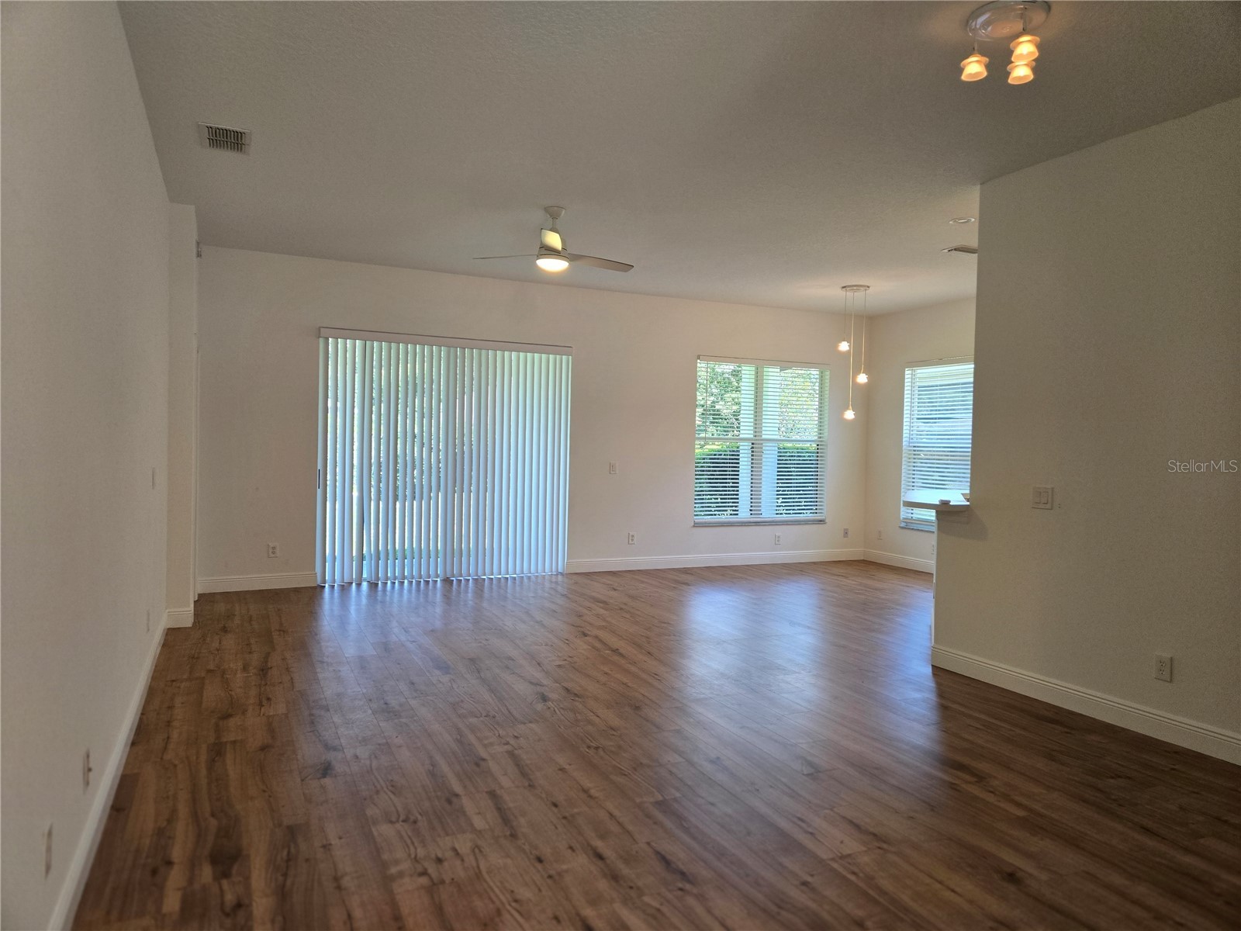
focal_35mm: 23
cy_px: 466
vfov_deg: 58.9
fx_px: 825
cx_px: 620
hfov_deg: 73.9
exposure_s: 1/120
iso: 200
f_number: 1.8
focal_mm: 5.4
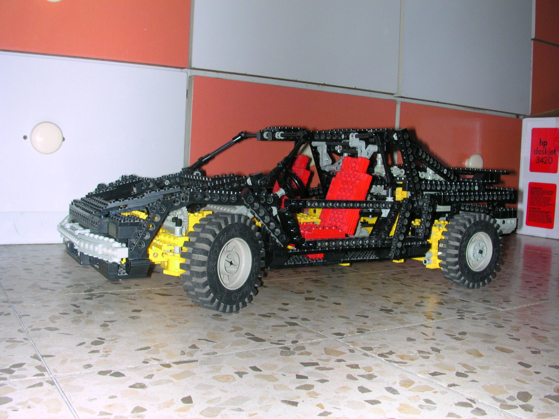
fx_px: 597
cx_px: 280
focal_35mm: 37
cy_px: 210
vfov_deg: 38.7
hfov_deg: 50.1
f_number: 4.5
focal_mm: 5.6
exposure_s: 1/60
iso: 100
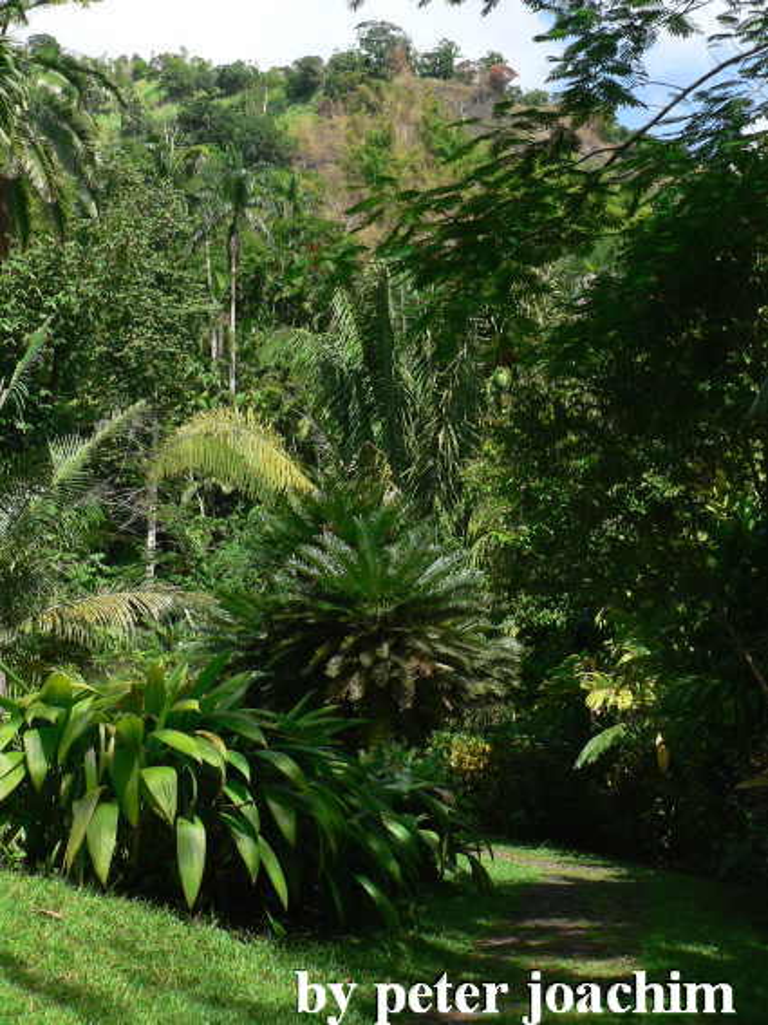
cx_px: 384
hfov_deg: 24.8
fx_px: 1746
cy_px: 512
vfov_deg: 32.7
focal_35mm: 59
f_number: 4
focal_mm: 10.1
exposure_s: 1/400
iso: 64
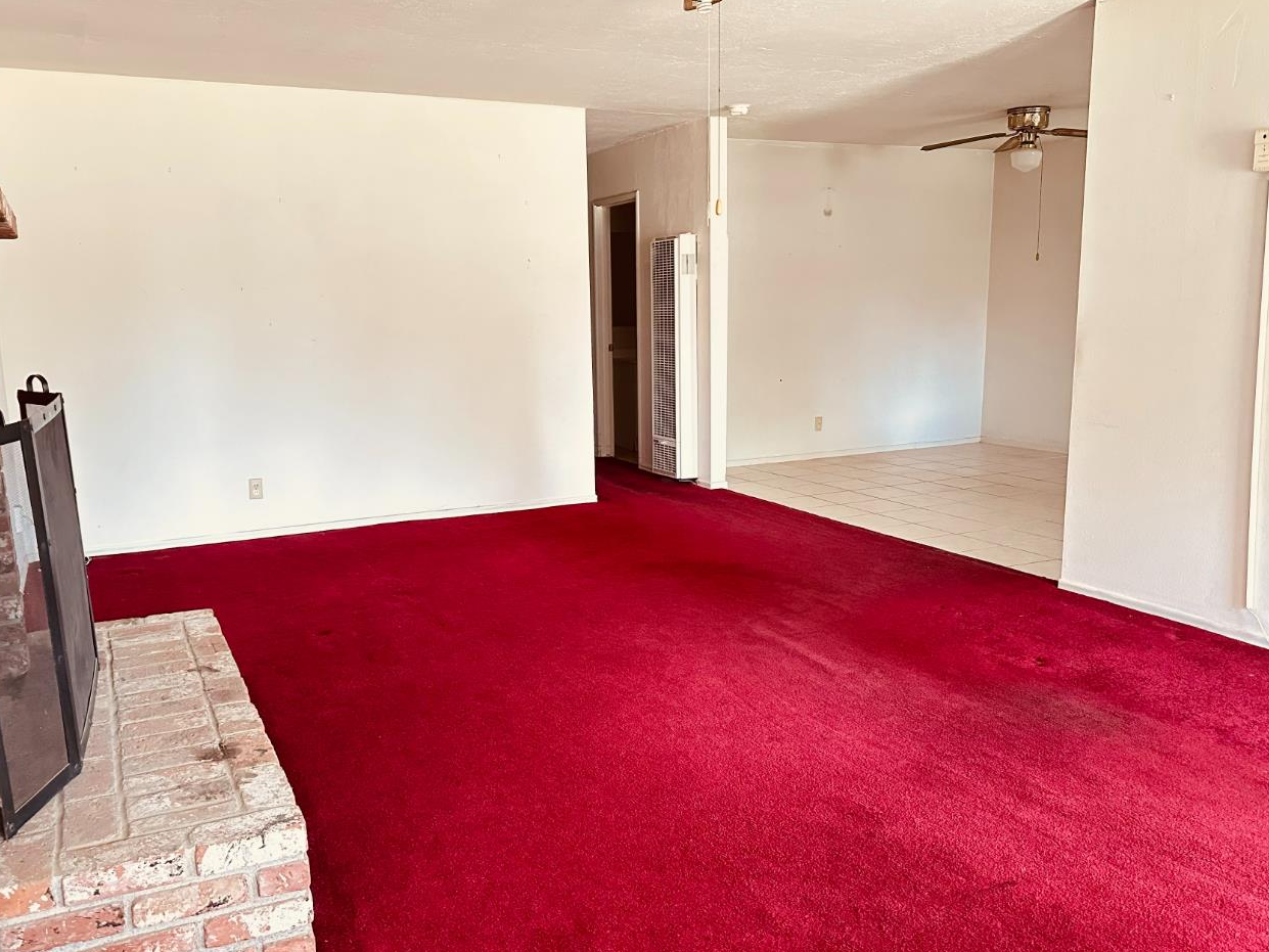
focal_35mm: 29
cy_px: 484
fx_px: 1063
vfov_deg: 48.2
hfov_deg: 61.6
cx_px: 610
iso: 640
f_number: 1.78
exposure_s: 1/60
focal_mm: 6.86
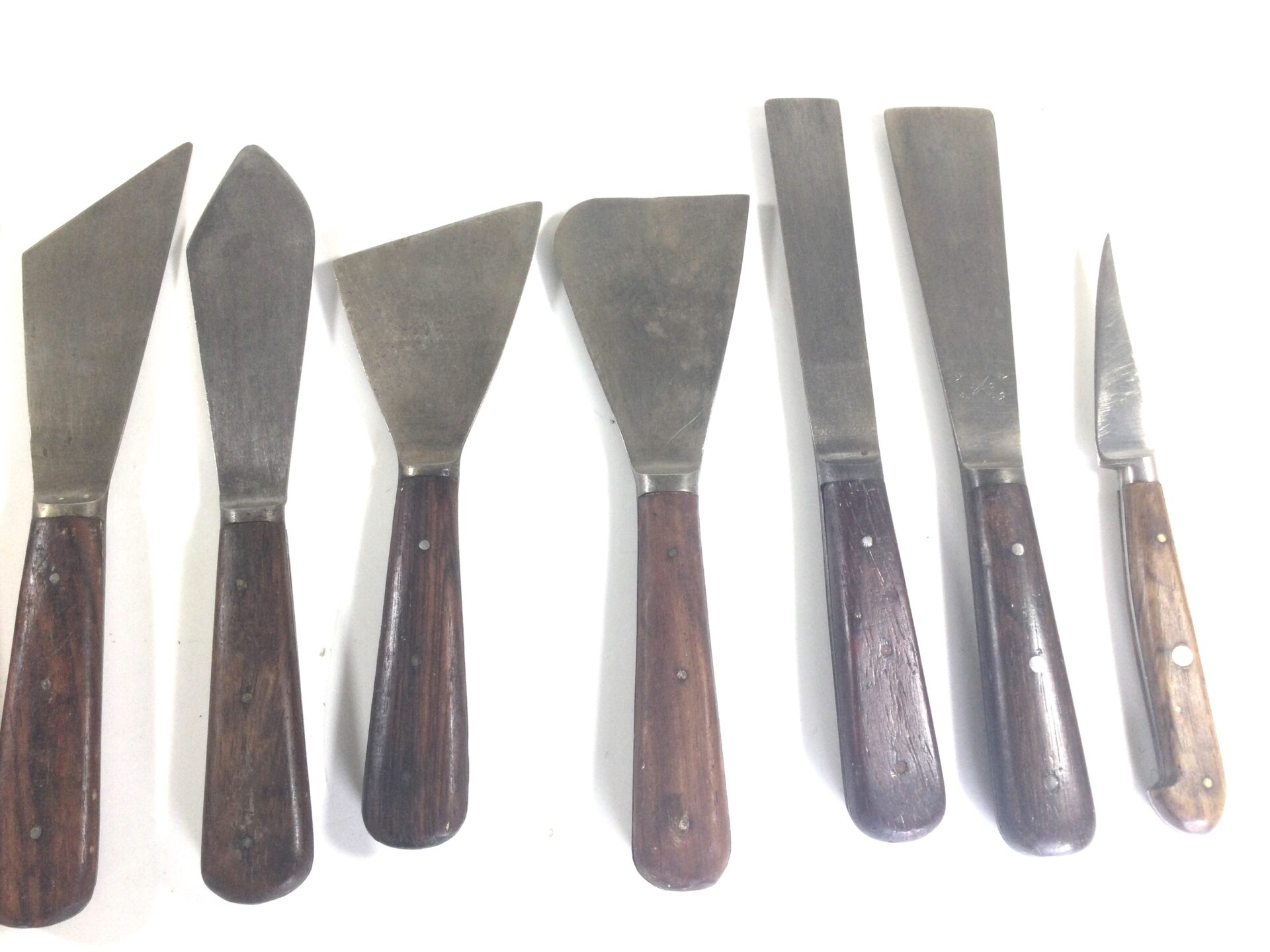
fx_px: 1137
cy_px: 476
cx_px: 635
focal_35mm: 31
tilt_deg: -74.3
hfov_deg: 58.4
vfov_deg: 45.4
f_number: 2.4
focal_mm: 3.3
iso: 32
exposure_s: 1/100
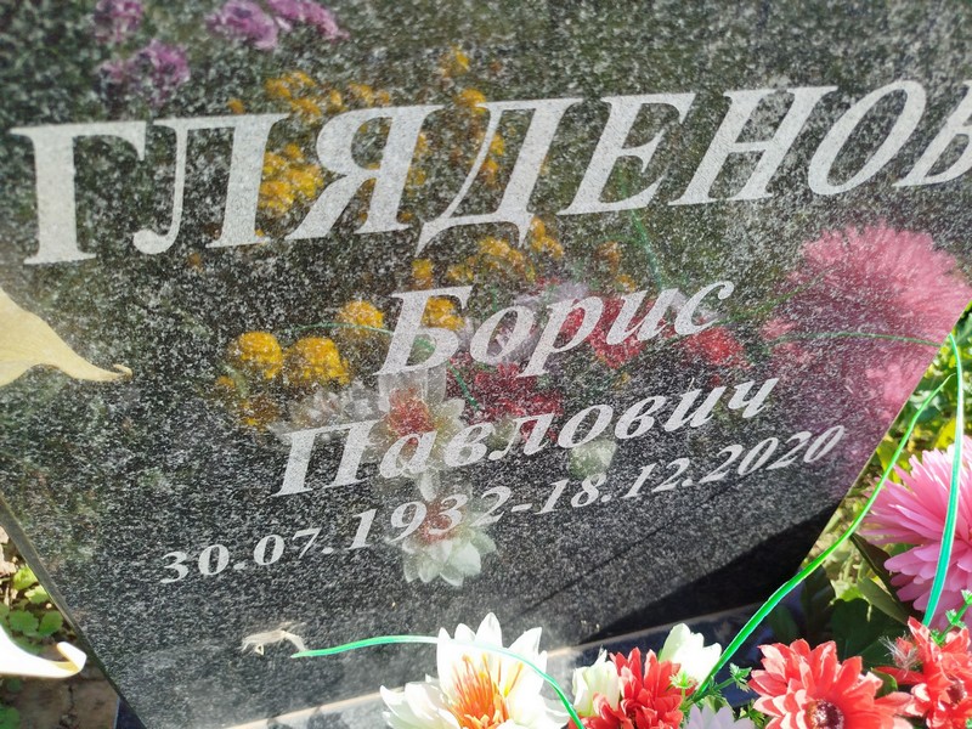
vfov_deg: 56.8
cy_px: 364
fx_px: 674
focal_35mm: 24
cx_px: 486
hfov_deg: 71.6
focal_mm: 5.31
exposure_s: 1/383
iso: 50
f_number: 1.7
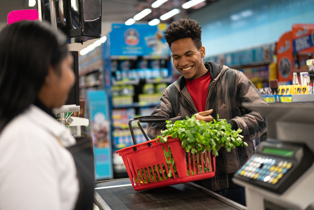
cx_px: 157
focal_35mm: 50
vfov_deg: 27.0
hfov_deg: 39.6
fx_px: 436
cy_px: 105
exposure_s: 1/200
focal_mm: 50
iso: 640
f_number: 1.4
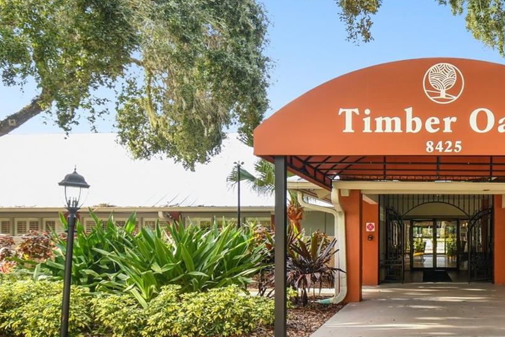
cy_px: 218
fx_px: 449
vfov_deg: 40.7
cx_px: 478
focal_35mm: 32
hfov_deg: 50.3
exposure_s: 1/1.67
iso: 100
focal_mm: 11
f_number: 7.1
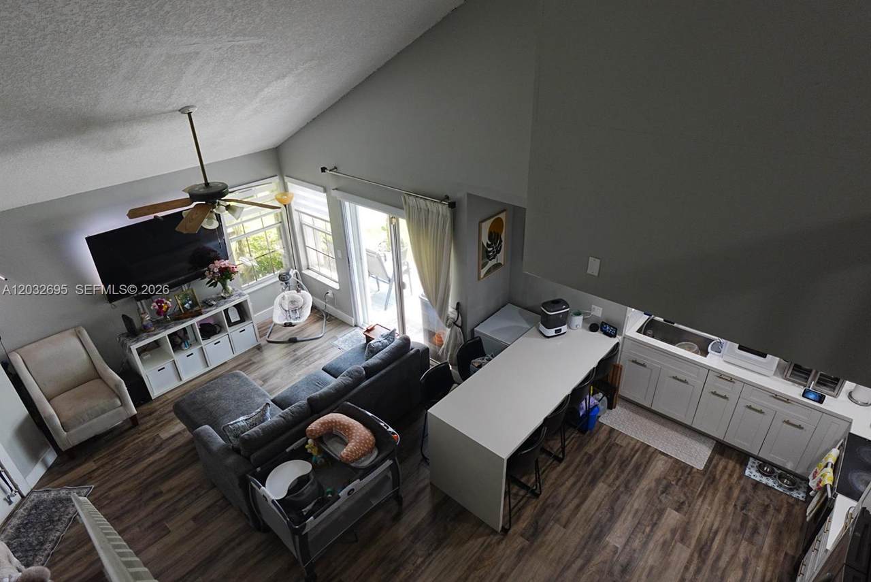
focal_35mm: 20
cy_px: 291
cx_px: 436
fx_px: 484
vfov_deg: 62.0
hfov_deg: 83.9
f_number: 2
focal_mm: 7.6
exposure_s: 1/125
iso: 125
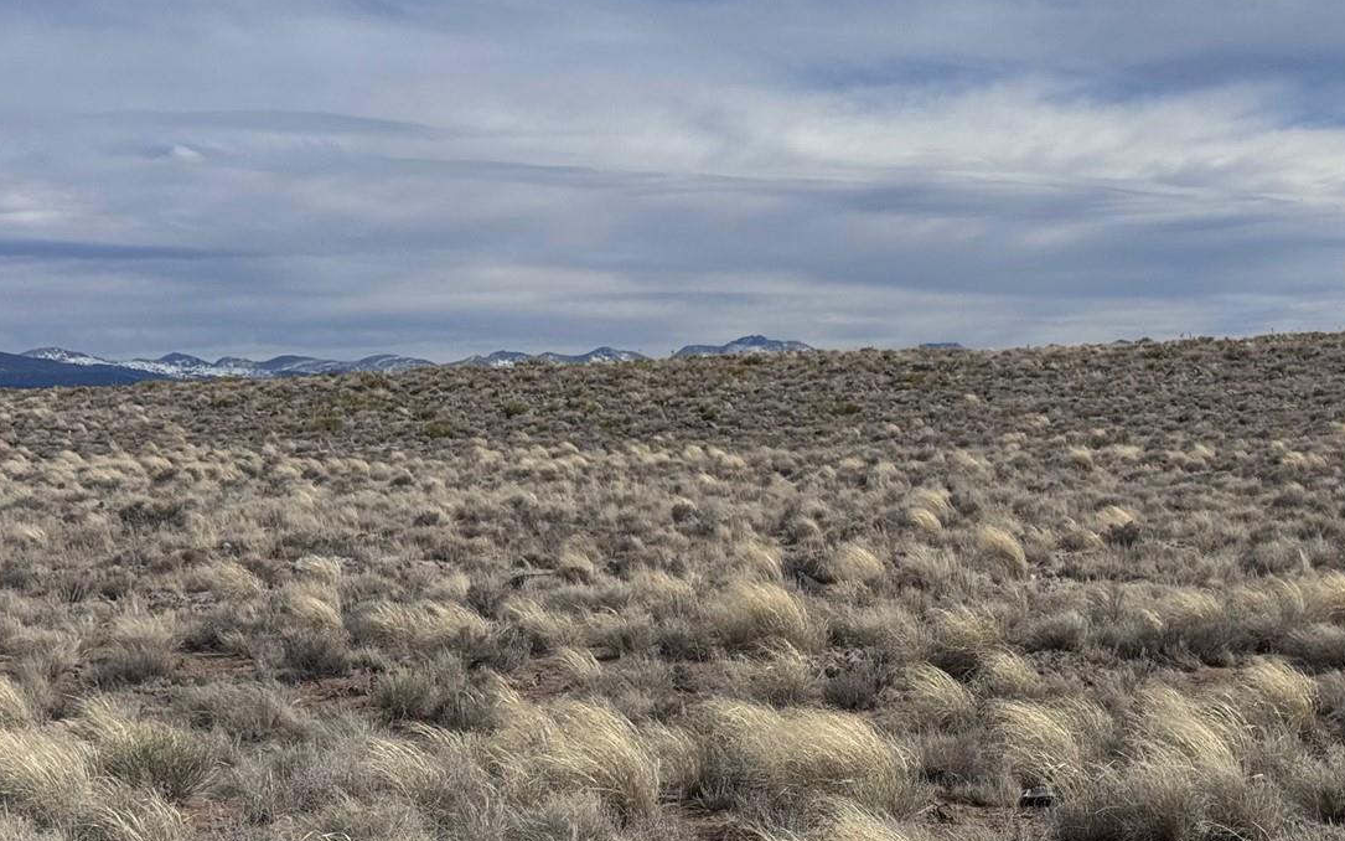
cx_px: 926
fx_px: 2749
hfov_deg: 27.3
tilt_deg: -4.8
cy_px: 679
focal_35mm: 75
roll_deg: +1.4
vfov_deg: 17.2
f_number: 1.78
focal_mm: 6.76
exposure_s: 1/9009
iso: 64
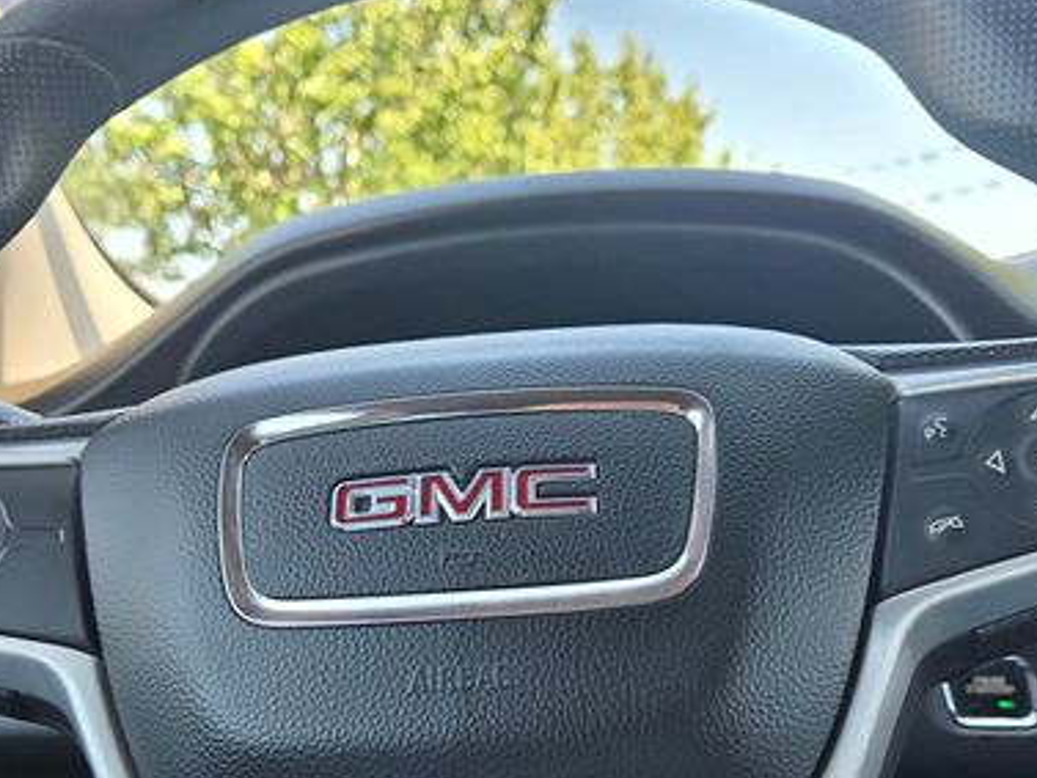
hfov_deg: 47.8
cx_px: 572
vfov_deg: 35.4
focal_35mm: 39
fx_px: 1169
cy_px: 646
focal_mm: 5.4
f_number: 1.8
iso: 50
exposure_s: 1/180
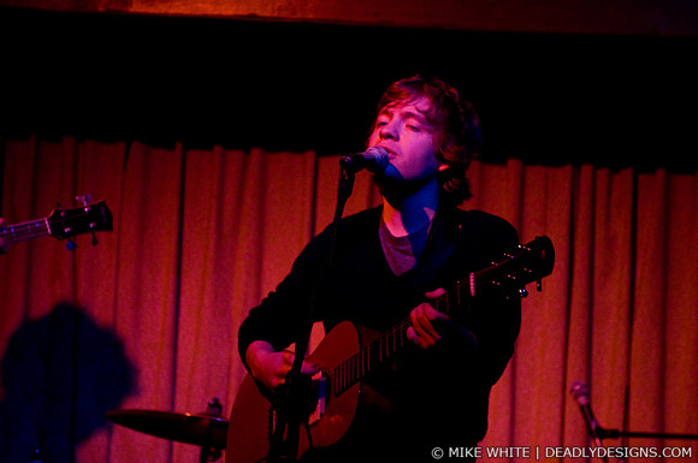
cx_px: 349
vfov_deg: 13.0
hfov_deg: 19.5
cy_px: 232
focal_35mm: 105
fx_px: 2033
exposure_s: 1/60
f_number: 2.8
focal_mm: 70
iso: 1000
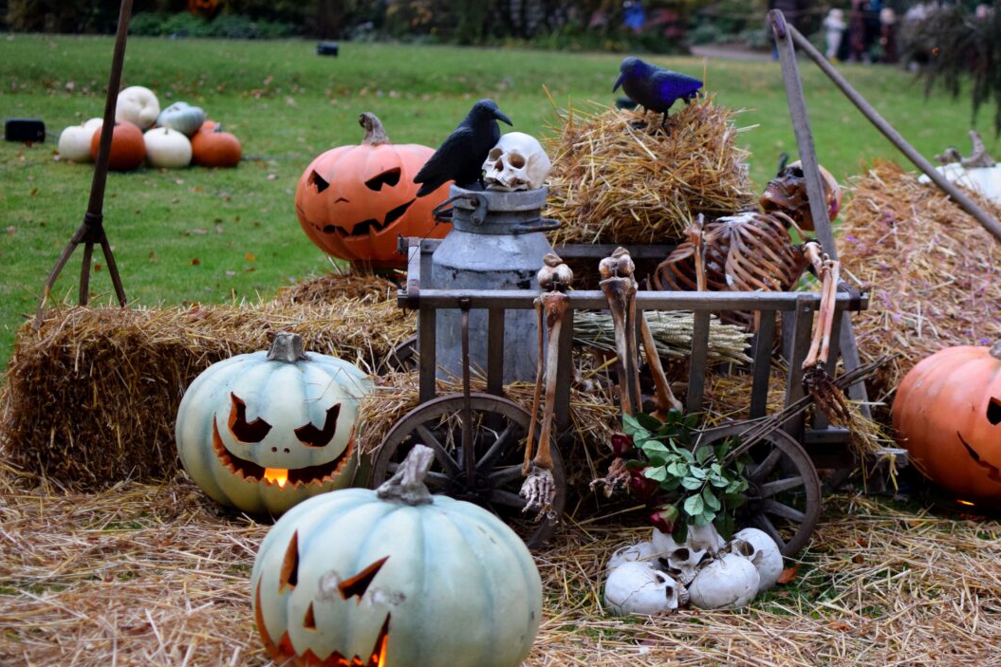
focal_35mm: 72
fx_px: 1993
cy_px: 348
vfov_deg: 19.0
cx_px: 658
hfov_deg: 28.0
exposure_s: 1/500
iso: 1000
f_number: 2
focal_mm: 35
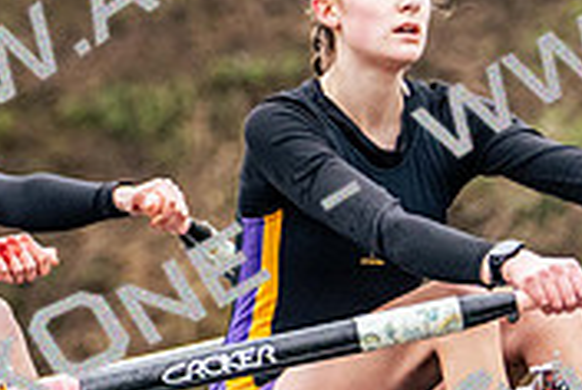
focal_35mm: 997
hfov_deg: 2.1
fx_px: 16145
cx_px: 172
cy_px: 213
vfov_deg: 1.4
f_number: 6.3
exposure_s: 1/2000
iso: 6400
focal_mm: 303
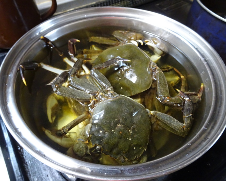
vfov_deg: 54.9
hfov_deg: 66.0
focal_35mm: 26
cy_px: 90
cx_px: 105
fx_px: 174
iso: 800
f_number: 3.5
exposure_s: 1/15
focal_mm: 4.1
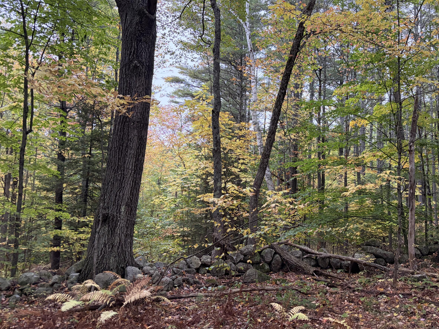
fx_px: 419
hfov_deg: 54.6
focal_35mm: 33
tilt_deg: +6.4
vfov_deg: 42.9
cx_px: 278
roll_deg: +0.1
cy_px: 149
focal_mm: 5.96
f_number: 1.6
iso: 320
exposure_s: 1/60
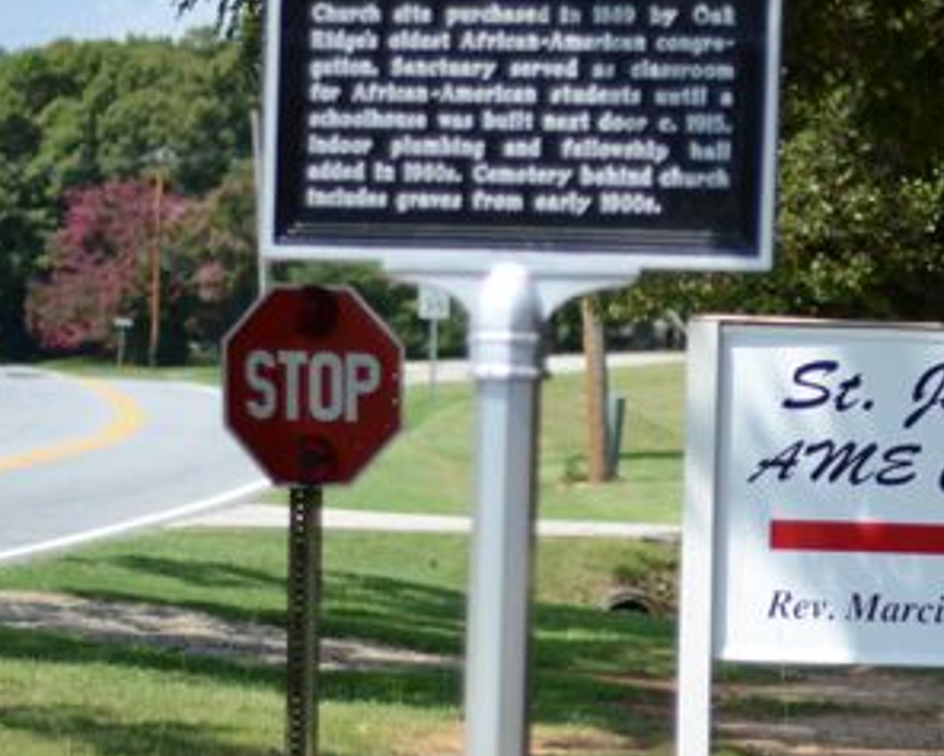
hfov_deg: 12.5
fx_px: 4248
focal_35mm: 152
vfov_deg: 10.2
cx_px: 950
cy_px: 411
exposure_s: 1/8000
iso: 200
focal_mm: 50
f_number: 1.8
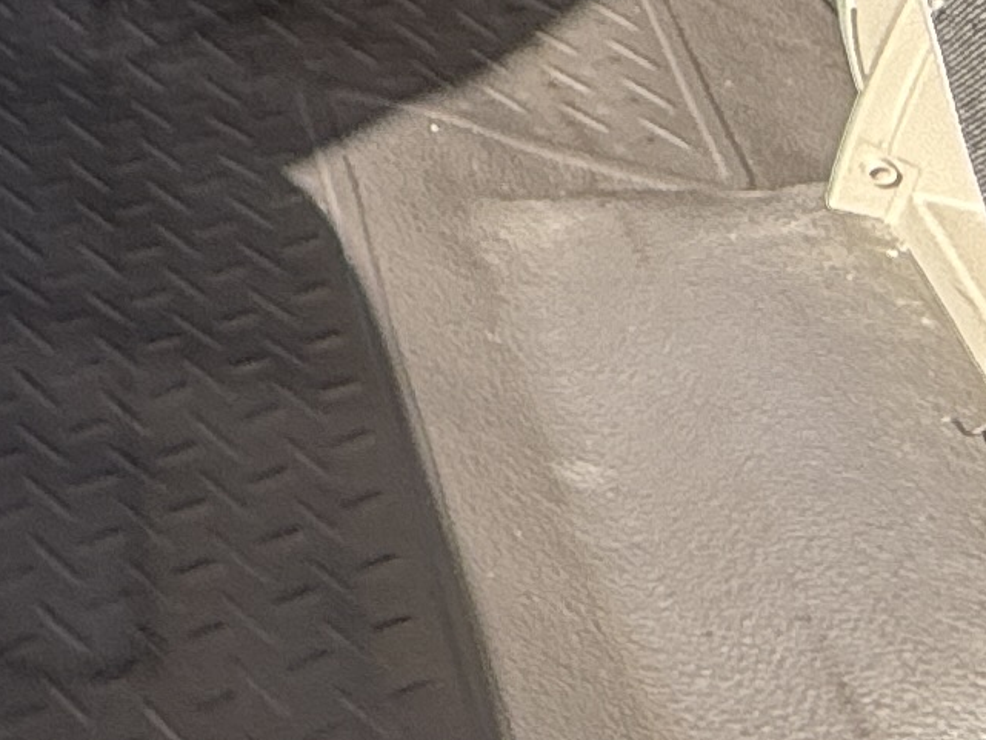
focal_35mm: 88
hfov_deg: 14.4
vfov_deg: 14.7
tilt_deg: -22.8
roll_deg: +1.3
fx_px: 2507
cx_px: -1395
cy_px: -578
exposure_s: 1/179
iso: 64
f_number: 2.2
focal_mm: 2.22
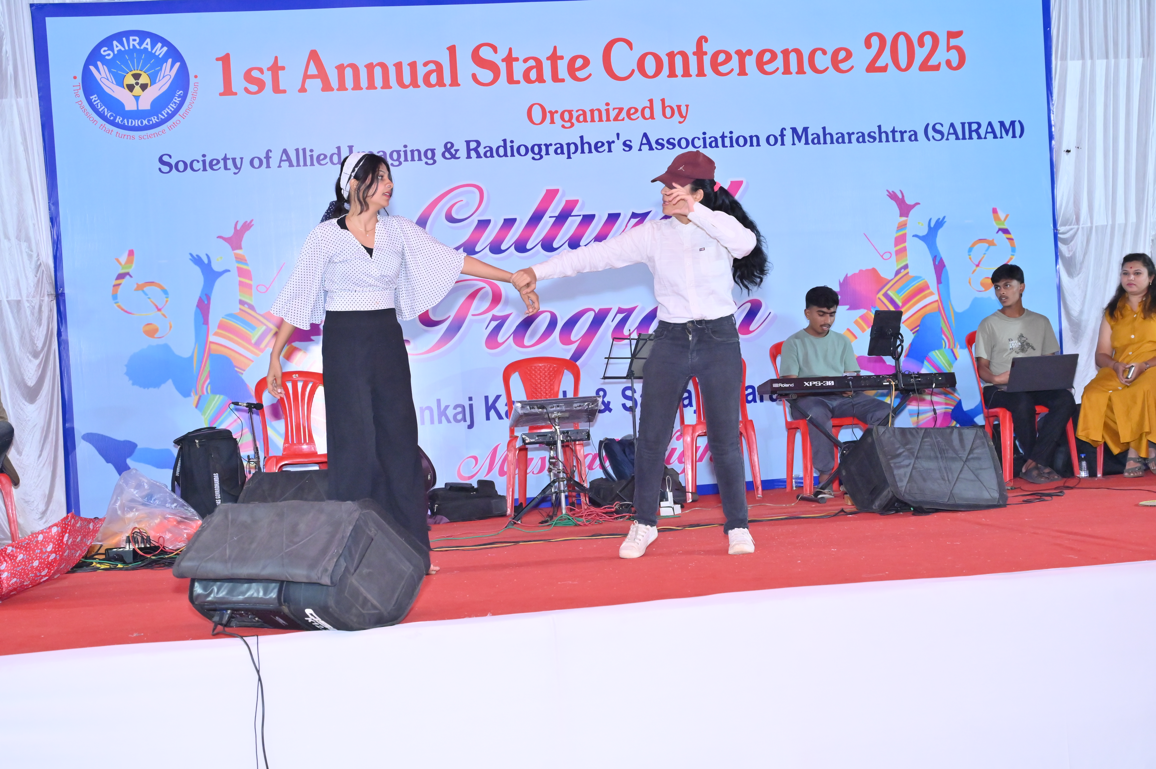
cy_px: 384
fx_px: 1637
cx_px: 578
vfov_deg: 26.4
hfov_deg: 38.9
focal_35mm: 51
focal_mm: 51
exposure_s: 1/125
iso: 4000
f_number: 5.6
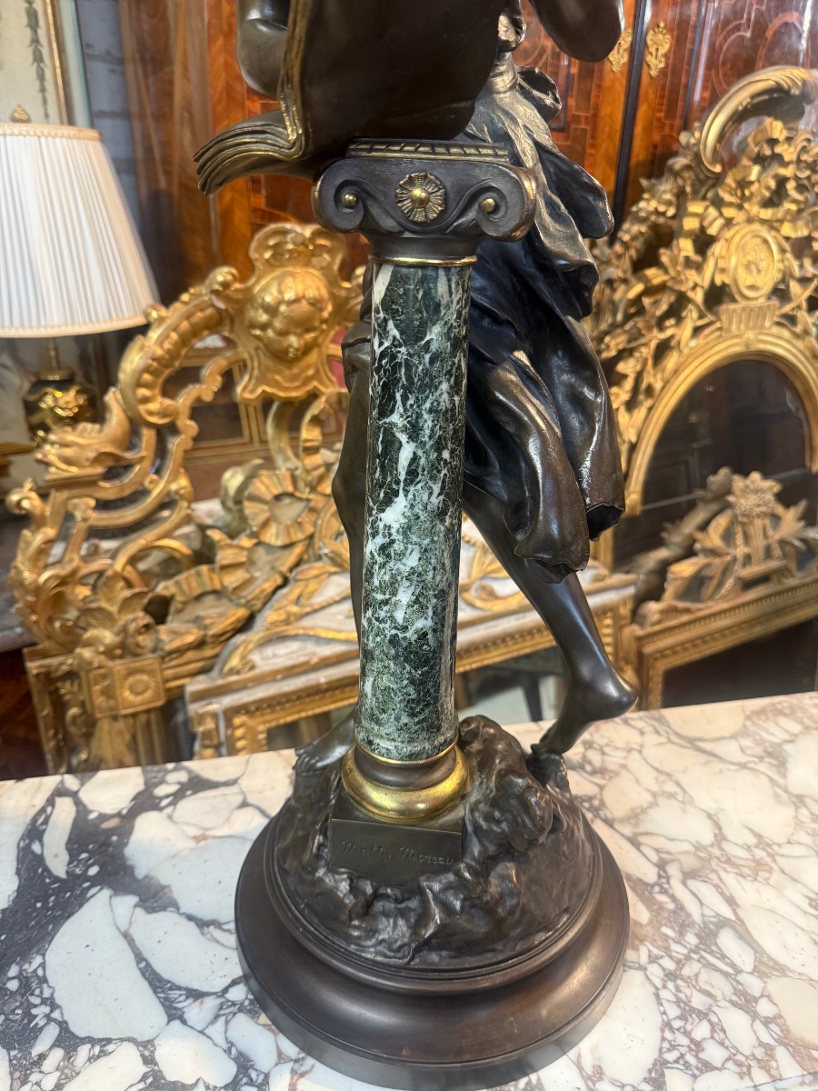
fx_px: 756
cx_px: 409
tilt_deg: -24.1
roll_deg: -1.1
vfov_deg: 71.6
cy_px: 546
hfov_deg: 56.8
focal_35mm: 24
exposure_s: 1/50
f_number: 1.78
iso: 320
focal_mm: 6.76
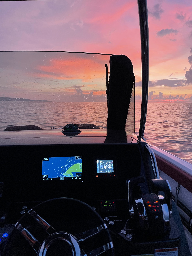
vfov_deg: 67.3
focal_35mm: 26
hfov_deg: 53.1
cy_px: 128
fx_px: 192
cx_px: 96
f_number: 1.6
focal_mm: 4.2
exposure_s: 1/67
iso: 125
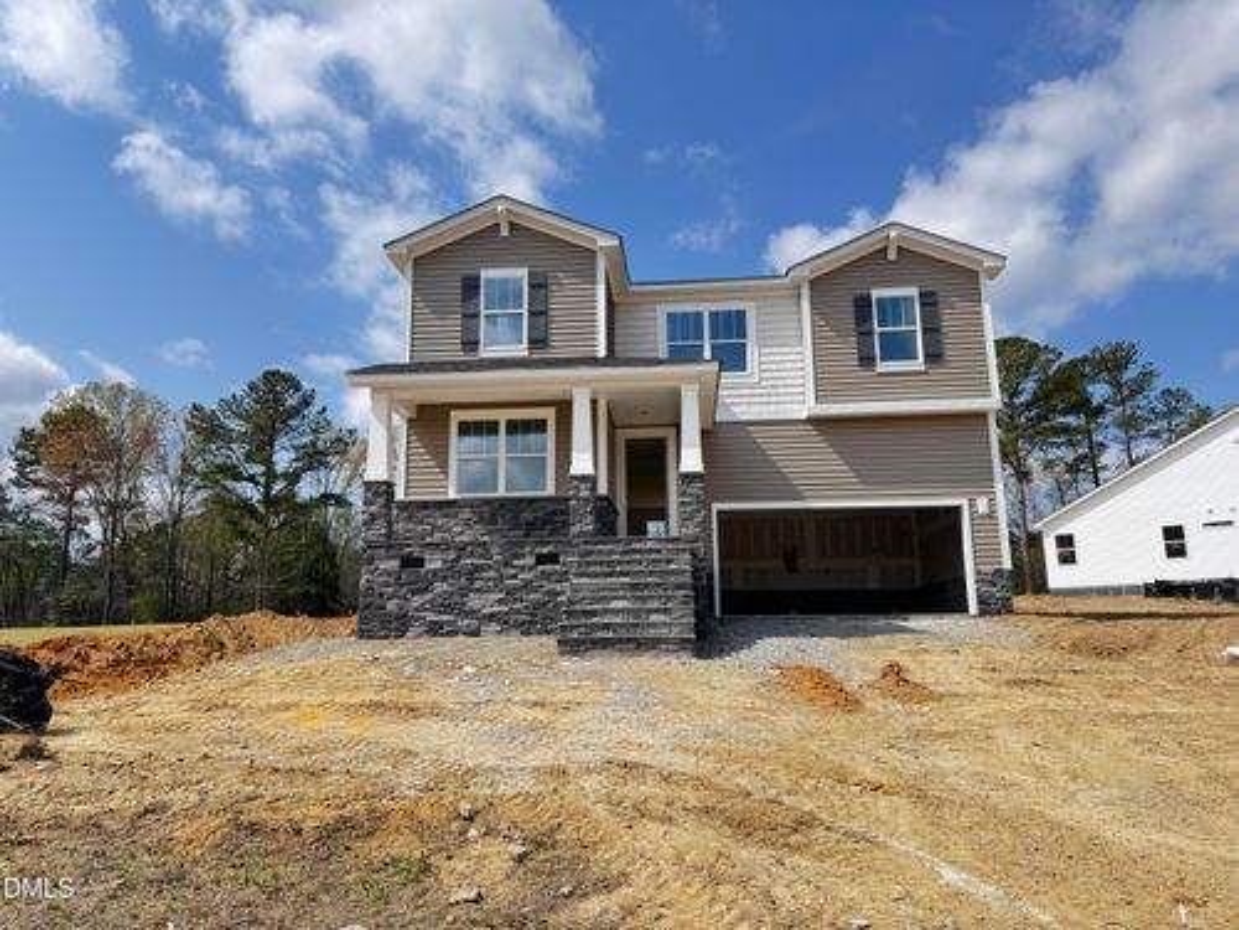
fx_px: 859
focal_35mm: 24
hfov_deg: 71.6
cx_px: 620
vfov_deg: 56.8
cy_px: 465
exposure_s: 1/1980
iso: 80
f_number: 1.78
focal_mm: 6.76
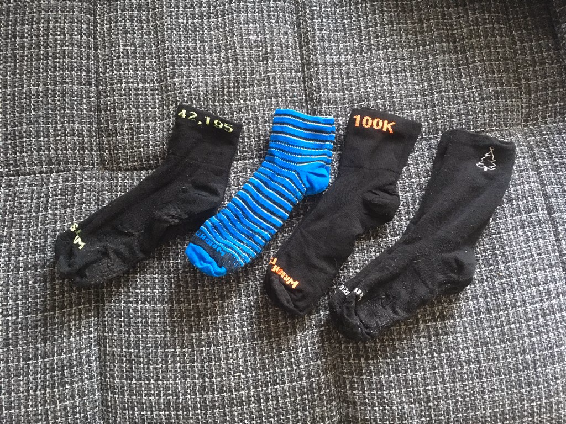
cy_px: 212
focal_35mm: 29
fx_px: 474
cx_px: 283
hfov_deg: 61.7
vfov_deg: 48.2
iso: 320
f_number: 2.2
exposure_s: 1/17
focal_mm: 4.15
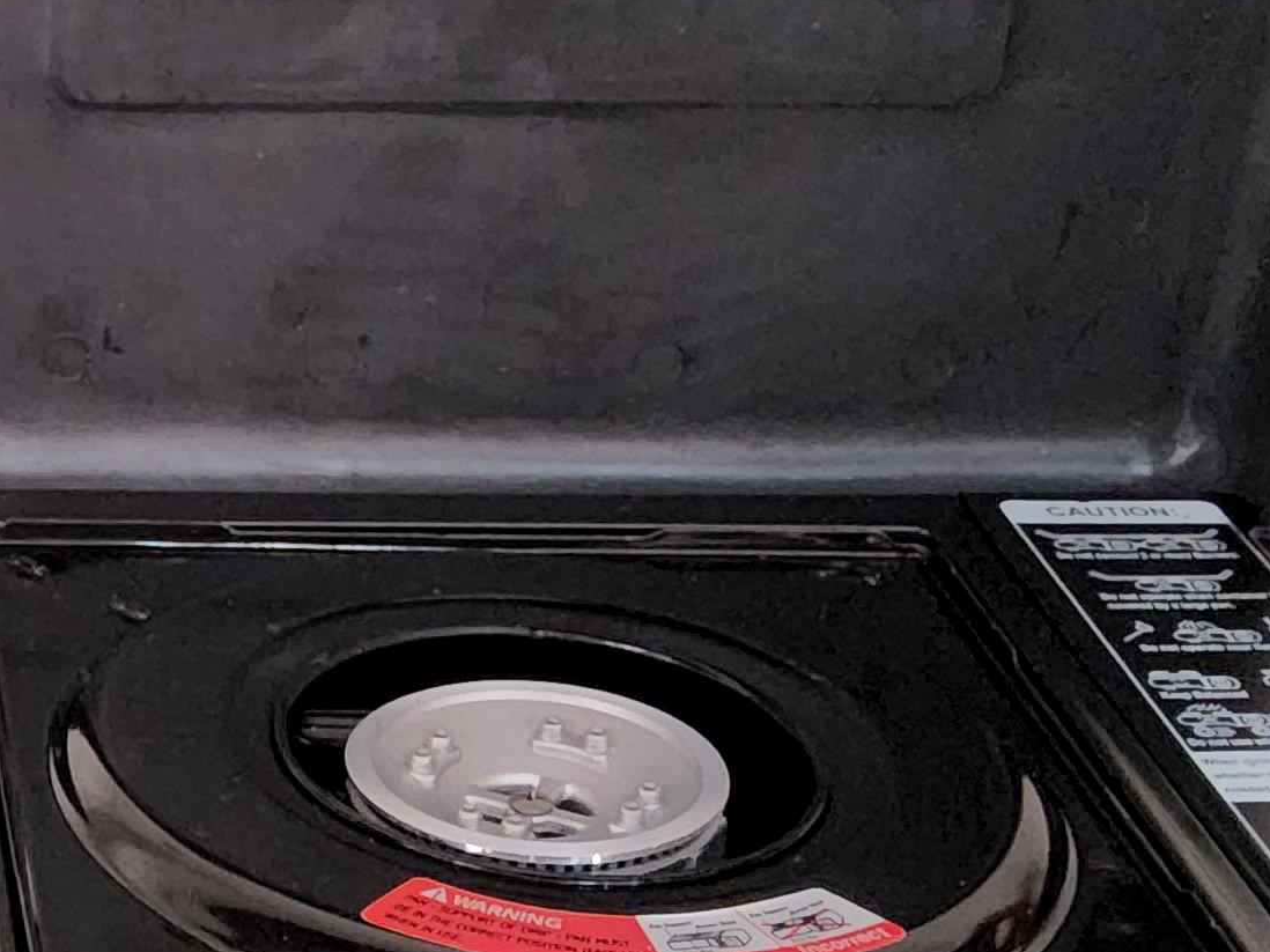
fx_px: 3448
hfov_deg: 19.7
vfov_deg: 15.7
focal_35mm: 94
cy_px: 613
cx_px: -244
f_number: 2
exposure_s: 1/50
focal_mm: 3.08
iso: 640
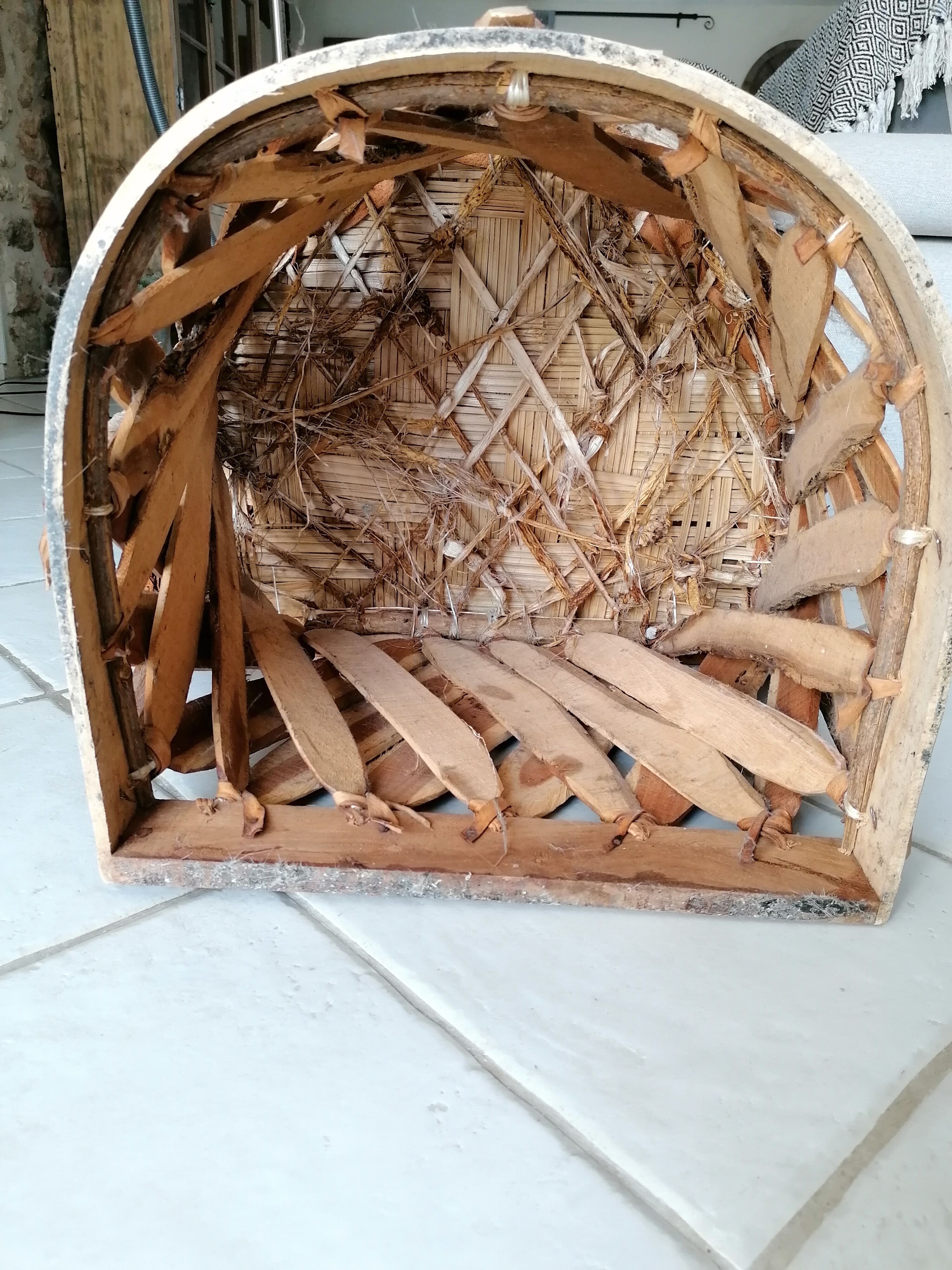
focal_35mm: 27
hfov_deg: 51.4
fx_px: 990
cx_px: 476
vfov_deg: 65.3
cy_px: 635
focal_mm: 4.75
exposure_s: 1/50
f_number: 1.8
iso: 160
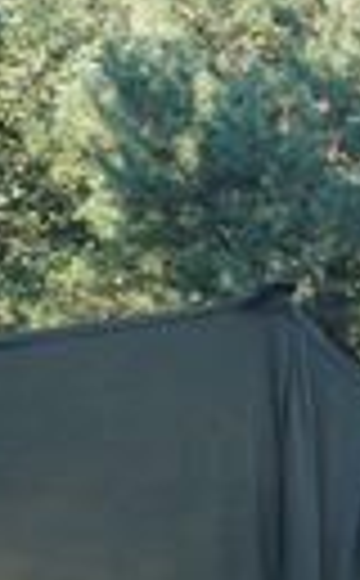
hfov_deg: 6.7
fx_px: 2621
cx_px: 1246
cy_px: 910
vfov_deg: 12.0
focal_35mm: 166
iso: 100
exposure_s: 1/160
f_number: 4
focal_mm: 20
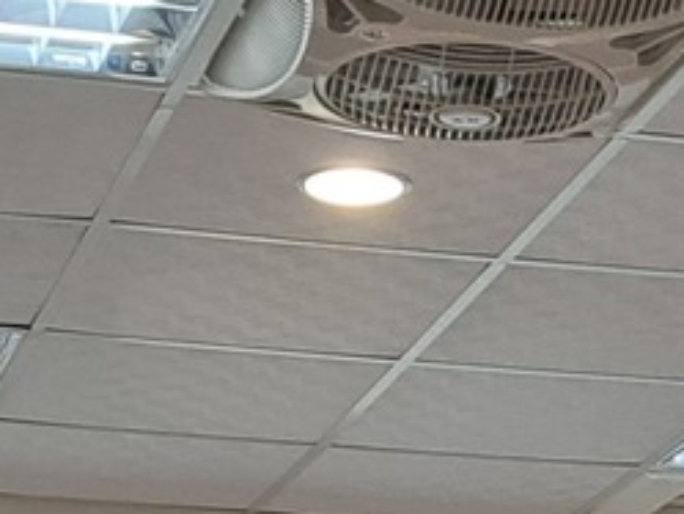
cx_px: 503
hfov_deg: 10.7
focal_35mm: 185
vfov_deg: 6.9
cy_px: 1754
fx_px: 3657
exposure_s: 1/60
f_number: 1.8
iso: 100
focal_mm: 5.23
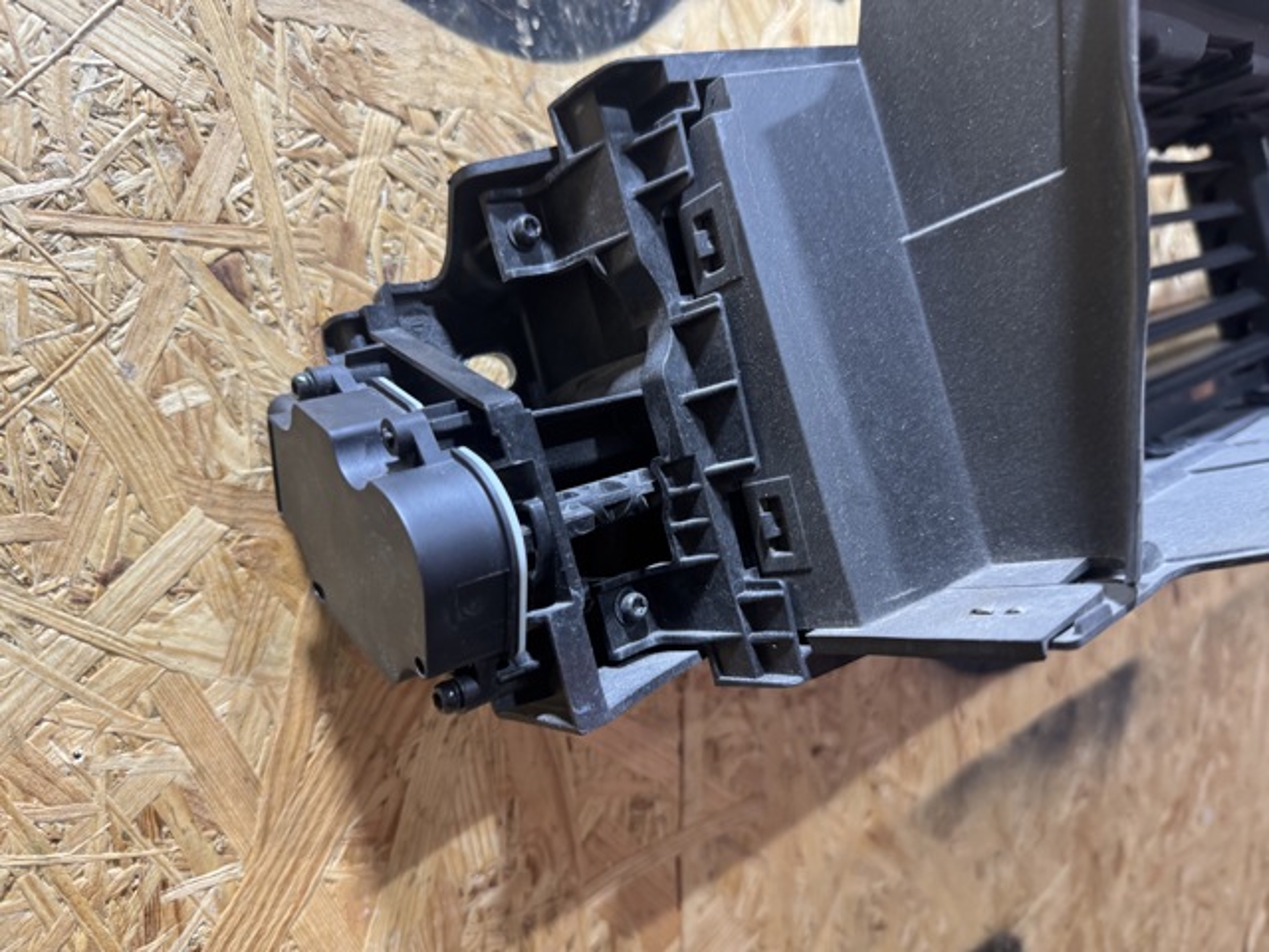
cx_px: 634
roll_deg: +7.8
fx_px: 880
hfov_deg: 71.6
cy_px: 476
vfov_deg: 56.8
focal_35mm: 24
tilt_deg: -10.5
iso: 160
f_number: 1.78
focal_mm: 6.76
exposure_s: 1/50
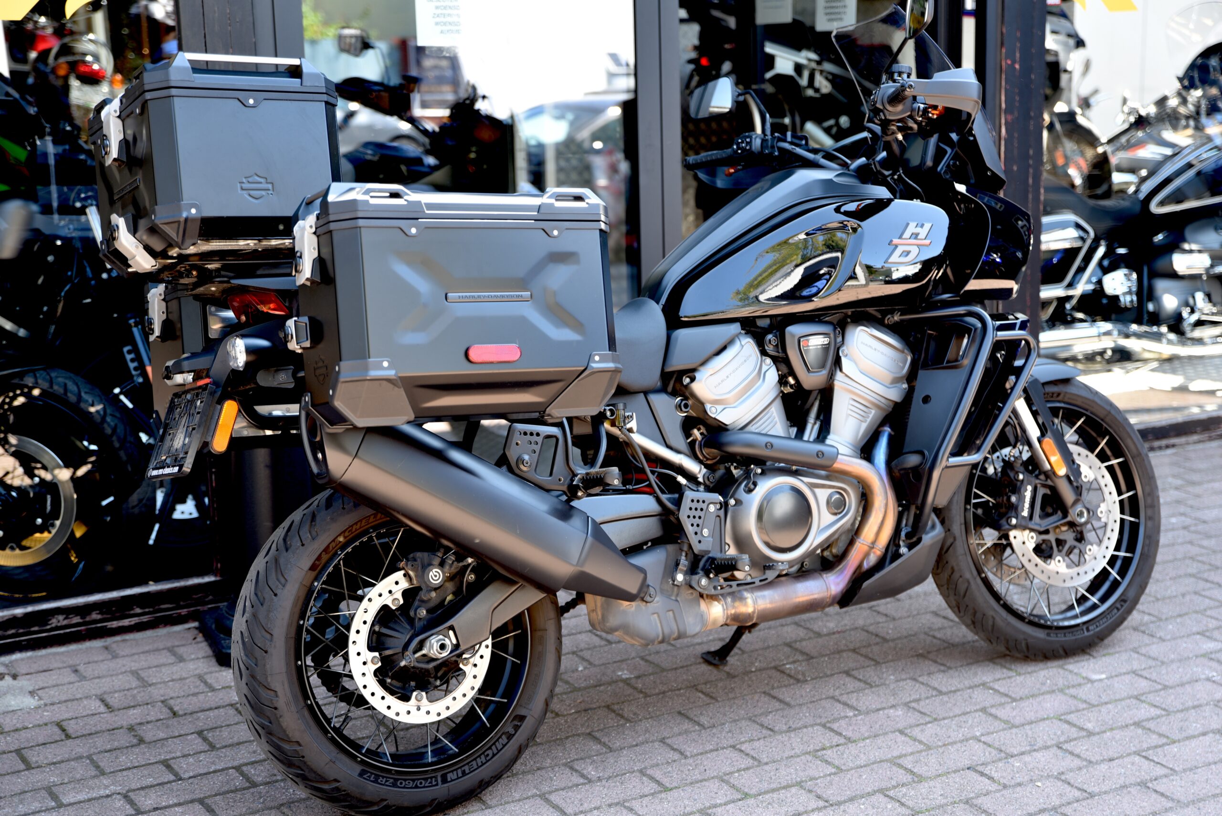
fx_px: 1902
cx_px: 611
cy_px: 408
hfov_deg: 35.6
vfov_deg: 24.2
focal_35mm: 56
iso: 100
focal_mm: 56
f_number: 2.8
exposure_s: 1/60
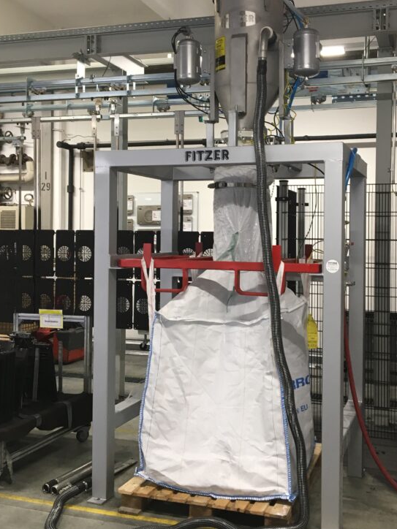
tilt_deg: +0.1
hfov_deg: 35.0
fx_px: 627
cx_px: 238
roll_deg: -0.4
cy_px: 233
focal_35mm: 41
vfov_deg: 45.7
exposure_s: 1/33
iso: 80
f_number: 2.2
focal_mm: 4.15
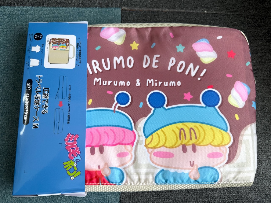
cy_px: 102
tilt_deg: -74.5
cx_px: 136
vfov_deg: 56.8
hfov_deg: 71.6
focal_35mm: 24
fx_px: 188
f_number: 1.78
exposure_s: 1/121
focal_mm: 6.76
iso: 80
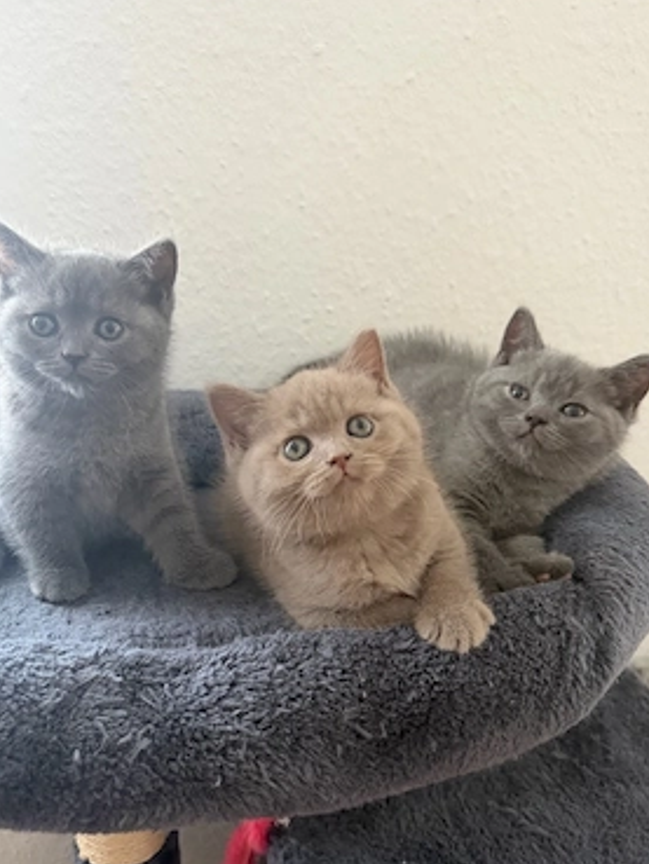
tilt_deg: -17.8
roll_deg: +0.4
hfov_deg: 53.1
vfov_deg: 67.2
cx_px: 314
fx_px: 650
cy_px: 457
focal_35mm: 26
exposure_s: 1/60
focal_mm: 6.76
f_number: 1.78
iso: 640
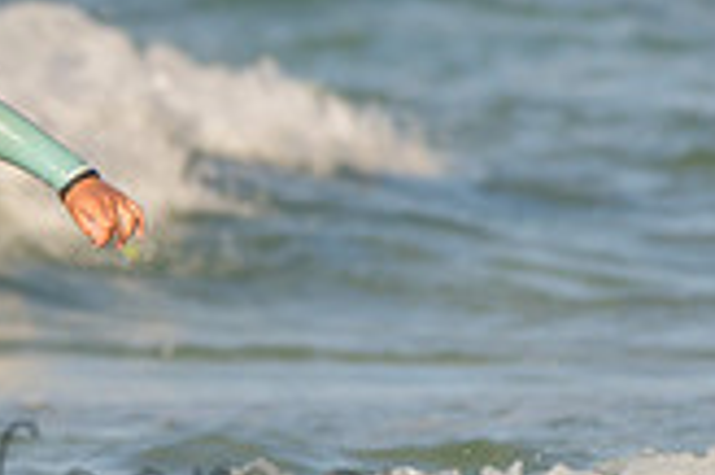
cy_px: 353
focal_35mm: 2169
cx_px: -313
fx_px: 43035
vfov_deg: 0.6
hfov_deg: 1.0
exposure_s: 1/2000
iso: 160
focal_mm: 500
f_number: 5.6
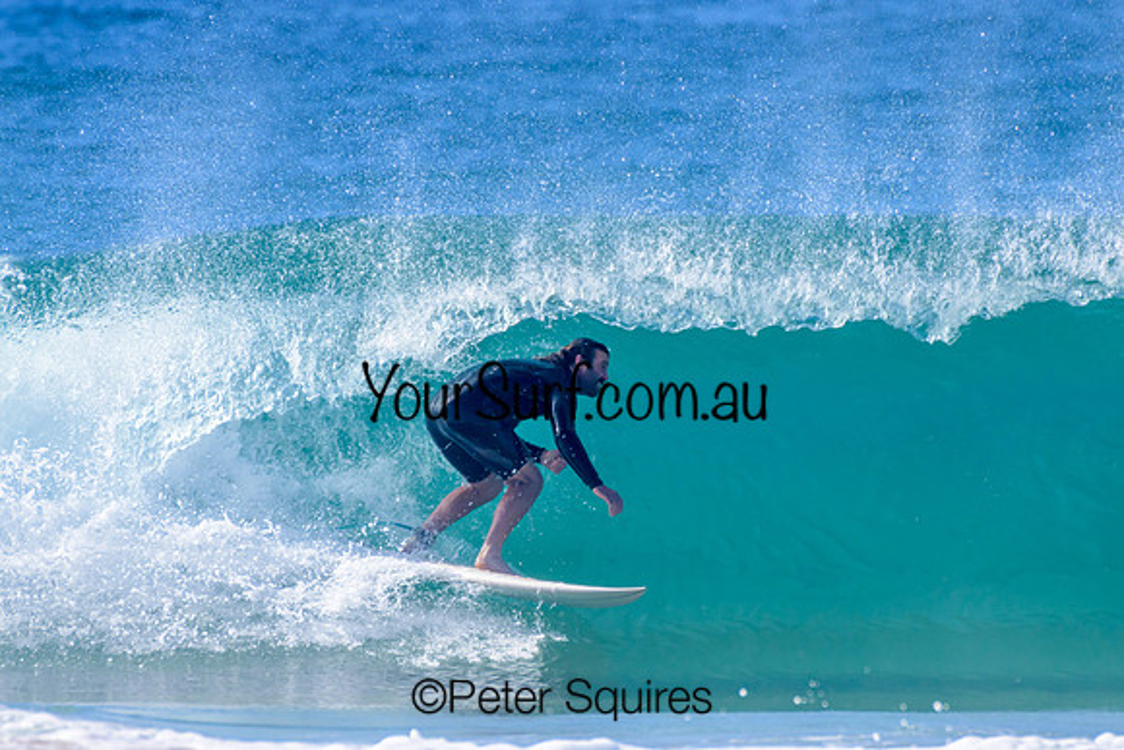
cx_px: 562
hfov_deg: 2.1
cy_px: 375
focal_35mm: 1000
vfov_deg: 1.4
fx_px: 31228
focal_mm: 1000
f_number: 11
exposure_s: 1/2000
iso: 1250
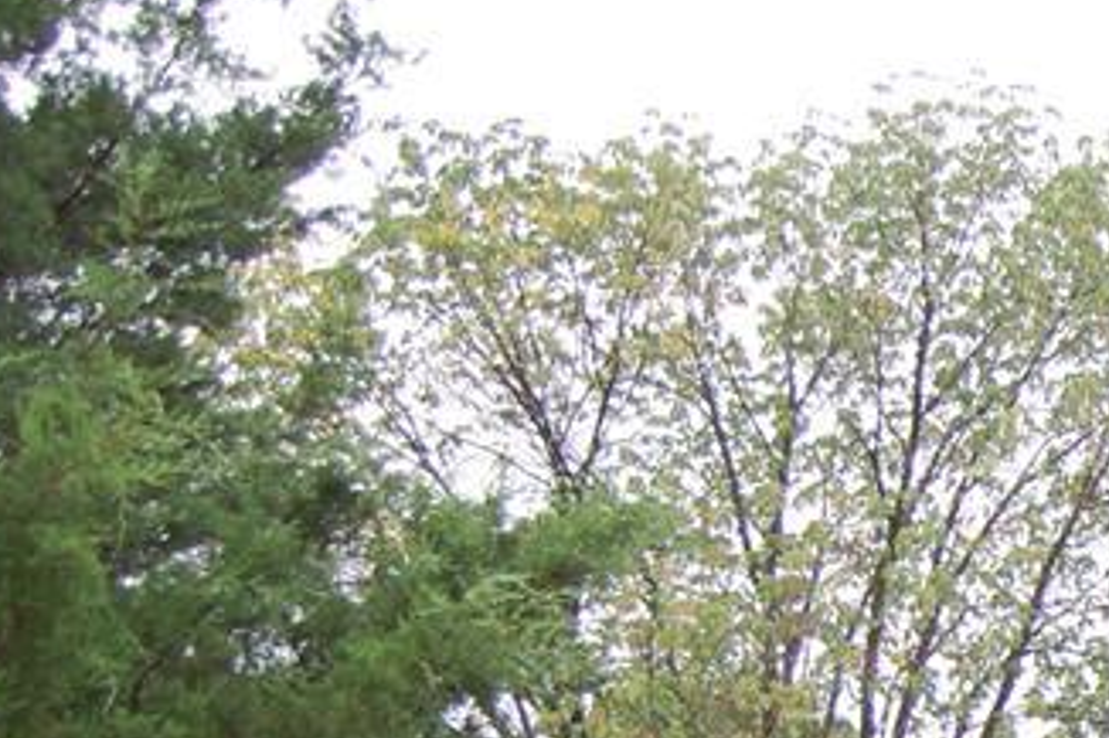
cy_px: 1013
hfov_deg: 19.8
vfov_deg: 14.4
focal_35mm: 90
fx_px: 2771
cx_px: 1638
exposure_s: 1/100
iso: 400
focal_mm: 18
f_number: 3.5
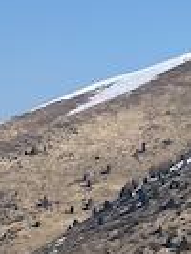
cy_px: 139
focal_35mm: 156
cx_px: 527
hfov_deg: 8.4
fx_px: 1146
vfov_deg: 12.6
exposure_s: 1/3497
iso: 32
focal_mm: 4.25
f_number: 1.8
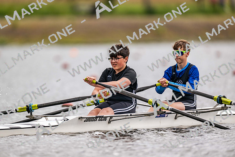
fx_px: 3917
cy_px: 78
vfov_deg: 2.3
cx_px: 118
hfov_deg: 3.4
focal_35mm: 600
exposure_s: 1/2500
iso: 280
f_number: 4
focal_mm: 600
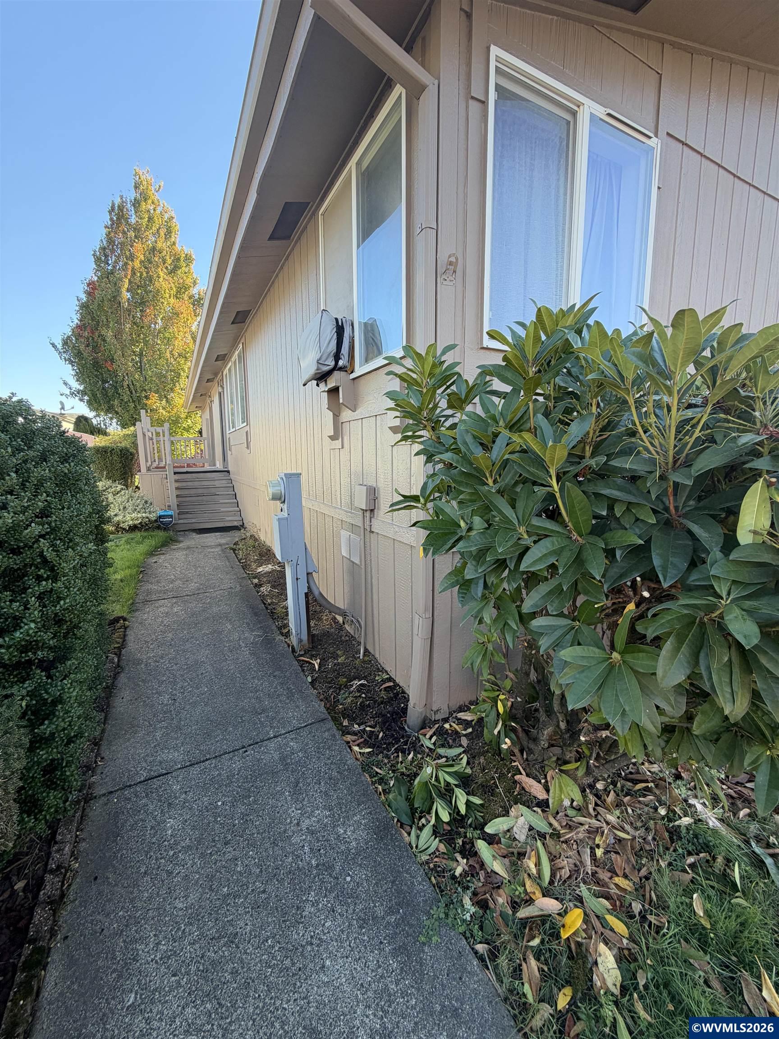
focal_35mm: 14
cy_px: 520
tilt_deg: -7.6
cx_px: 390
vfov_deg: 102.1
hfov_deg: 85.7
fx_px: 420
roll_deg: +1.1
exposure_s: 1/172
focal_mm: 2.22
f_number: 2.2
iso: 40
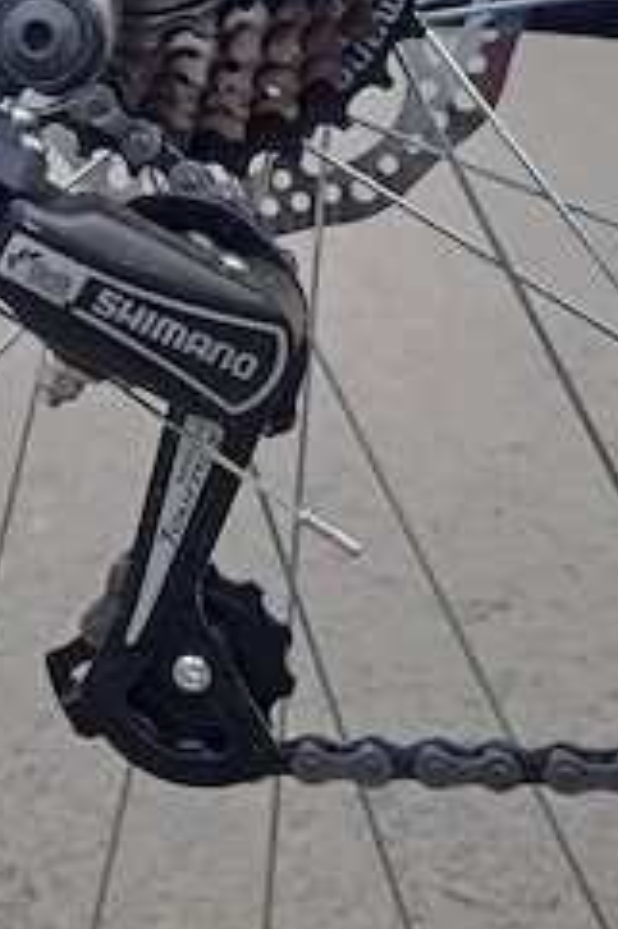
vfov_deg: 43.5
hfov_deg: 30.8
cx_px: 180
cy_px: 196
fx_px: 1109
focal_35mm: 43
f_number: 1.8
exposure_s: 1/227
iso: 32
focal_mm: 4.65
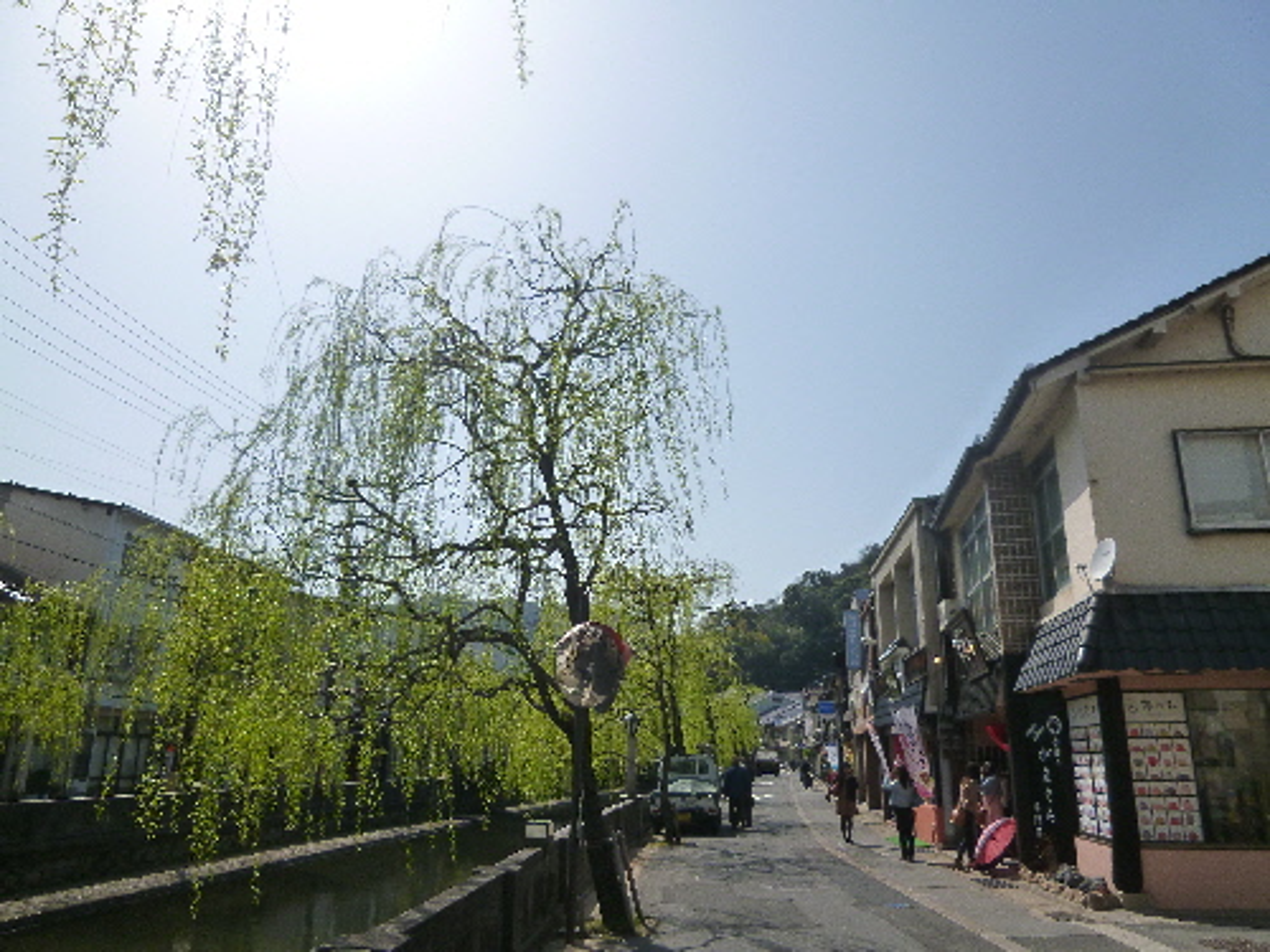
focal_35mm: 24
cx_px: 635
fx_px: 881
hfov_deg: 71.6
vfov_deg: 56.8
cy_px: 476
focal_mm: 4.3
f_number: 8
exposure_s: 1/320
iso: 160
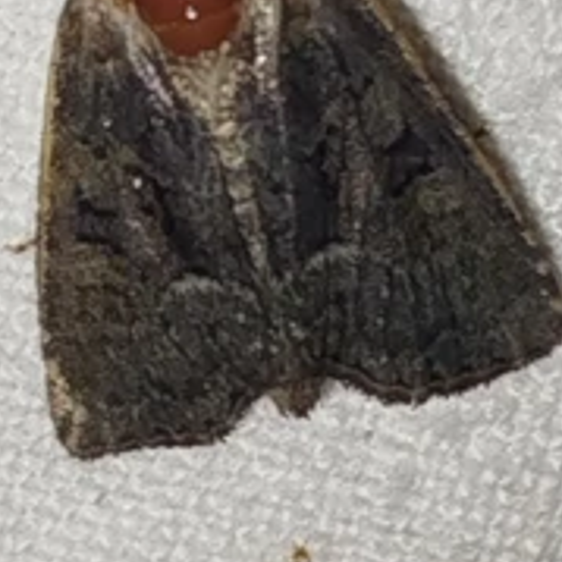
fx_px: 5272
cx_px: 352
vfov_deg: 6.1
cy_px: 358
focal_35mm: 287
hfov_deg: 6.1
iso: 64
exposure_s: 1/50
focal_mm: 5.31
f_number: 1.7
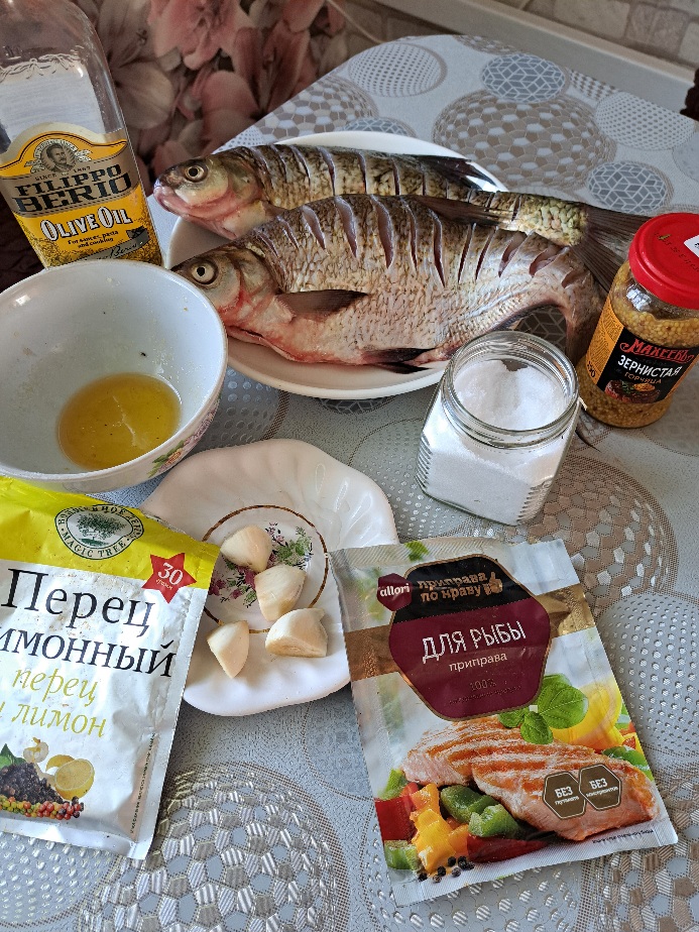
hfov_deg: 56.8
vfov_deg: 71.6
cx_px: 350
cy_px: 466
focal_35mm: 24
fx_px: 646
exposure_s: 1/50
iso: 125
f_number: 1.8
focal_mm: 5.23
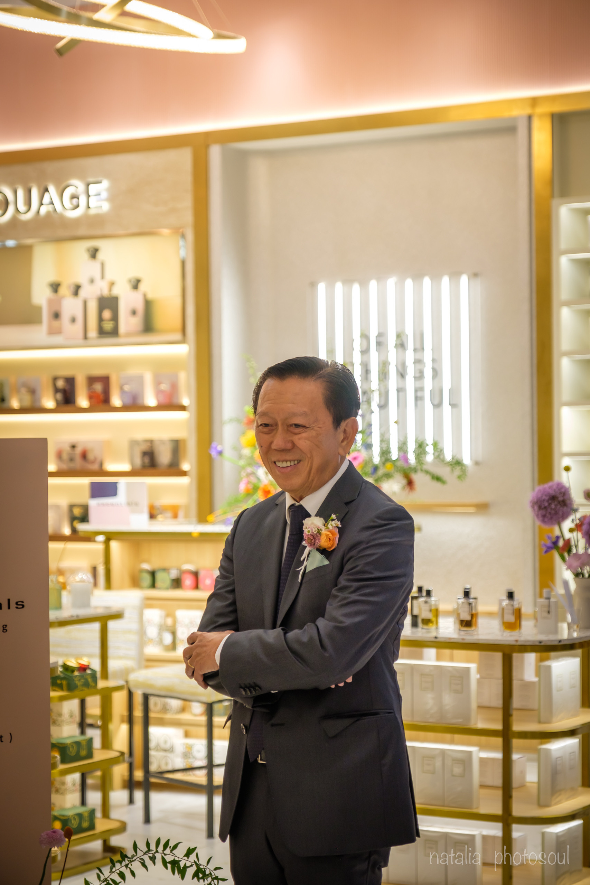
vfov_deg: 24.5
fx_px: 2040
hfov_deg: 16.5
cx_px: 295
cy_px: 442
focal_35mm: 83
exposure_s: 1/125
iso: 400
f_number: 2.8
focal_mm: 55
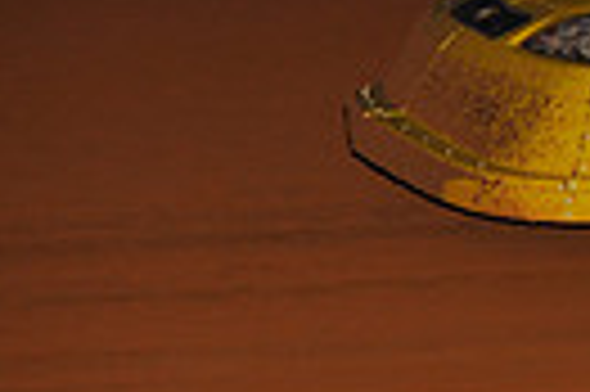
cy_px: -117
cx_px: 1266
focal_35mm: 598
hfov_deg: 3.4
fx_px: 9788
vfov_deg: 2.3
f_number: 5.6
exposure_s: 1/250
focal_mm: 135
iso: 500
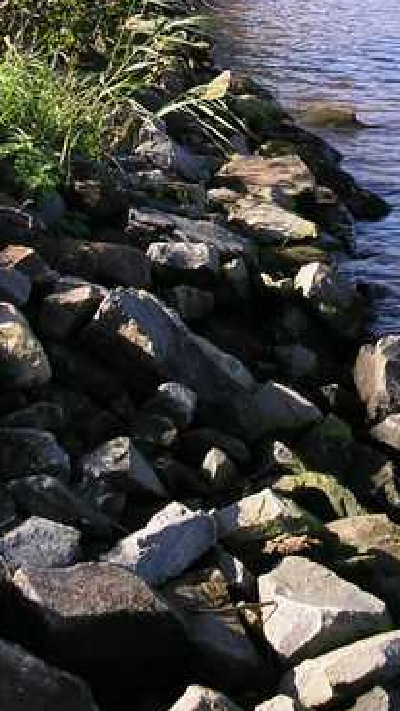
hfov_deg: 13.3
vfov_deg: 22.8
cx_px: 346
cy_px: 6
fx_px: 1697
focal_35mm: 90
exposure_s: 1/180
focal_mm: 7.8
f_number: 5.6
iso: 100
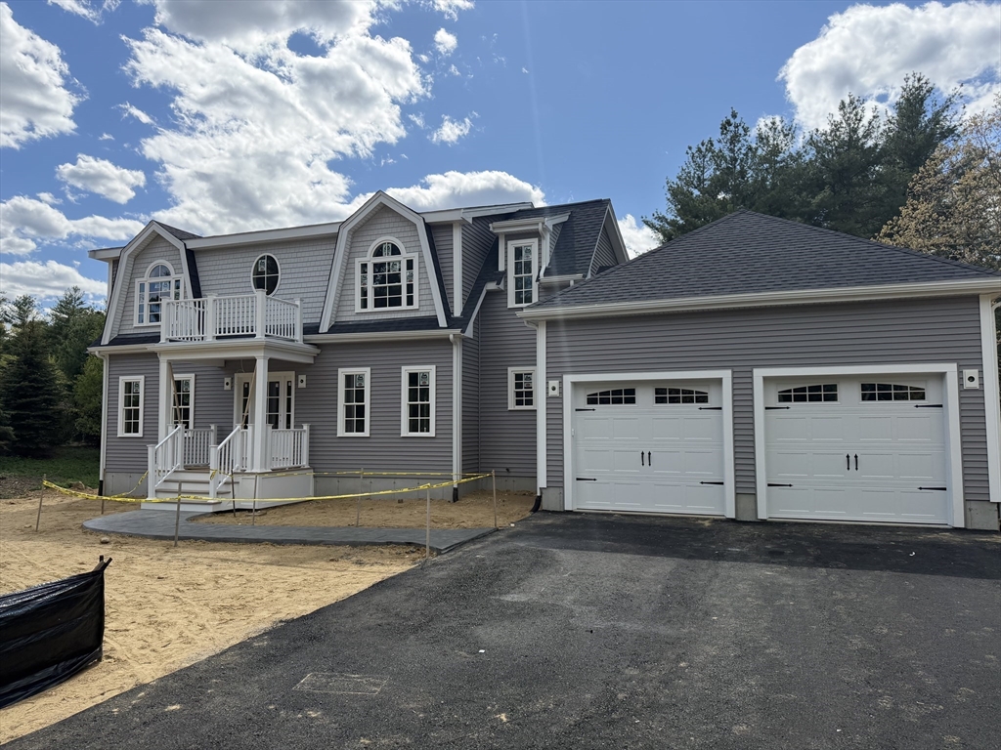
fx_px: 694
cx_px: 500
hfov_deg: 71.6
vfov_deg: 56.8
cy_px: 375
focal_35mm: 24
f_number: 1.78
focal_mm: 6.76
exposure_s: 1/6711
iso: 100
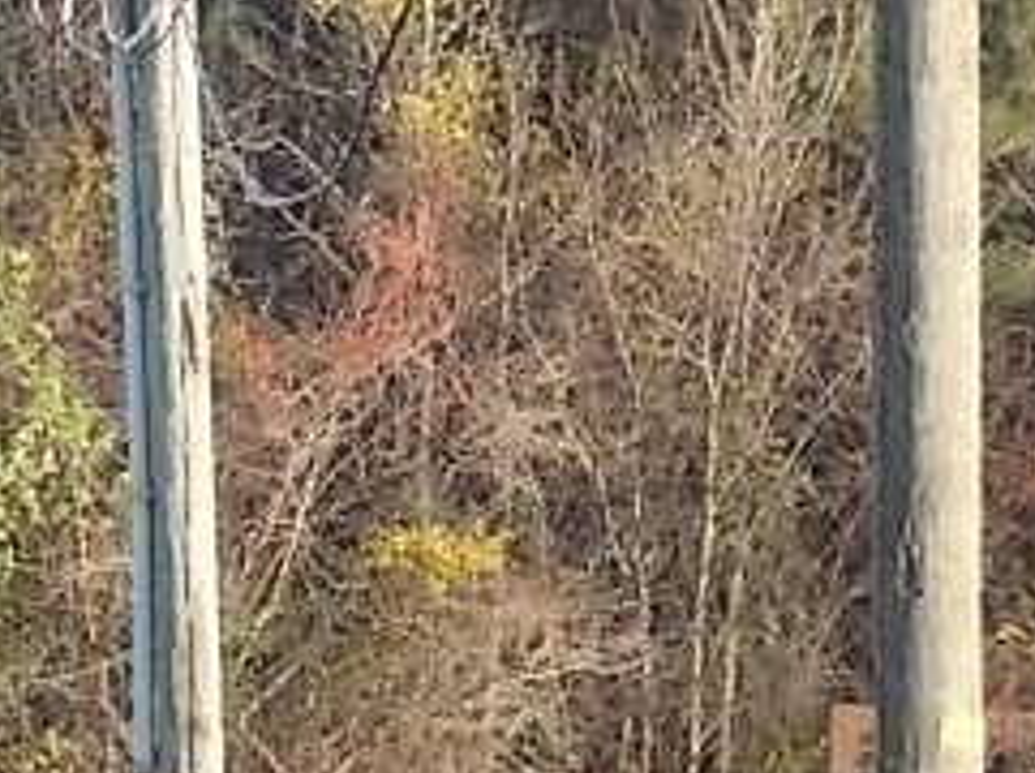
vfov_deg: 2.2
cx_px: -142
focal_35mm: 689
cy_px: 614
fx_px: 20570
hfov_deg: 2.9
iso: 80
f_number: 5.7
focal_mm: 46
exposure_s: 1/60
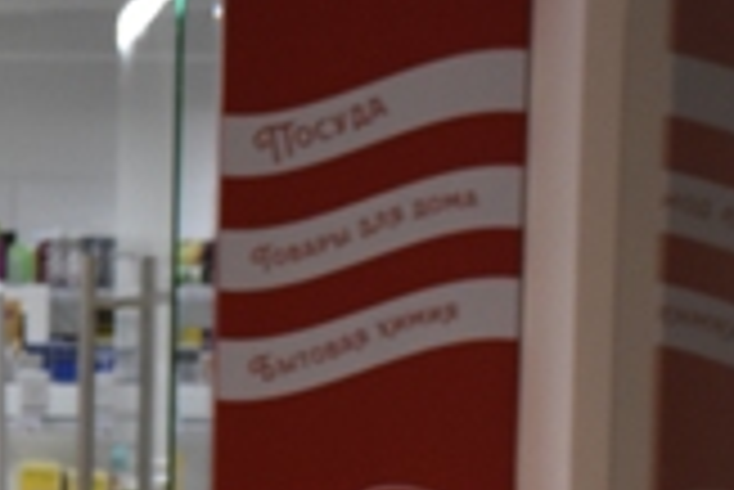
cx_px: -489
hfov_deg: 11.8
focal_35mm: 163
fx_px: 3326
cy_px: 447
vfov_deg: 8.4
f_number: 7.1
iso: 1250
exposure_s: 1/200
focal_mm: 32
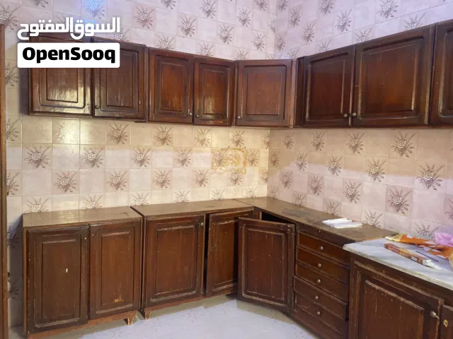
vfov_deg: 53.1
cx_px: 226
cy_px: 170
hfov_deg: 67.3
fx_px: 340
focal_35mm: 26
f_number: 1.8
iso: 320
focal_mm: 4.25
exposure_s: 1/50
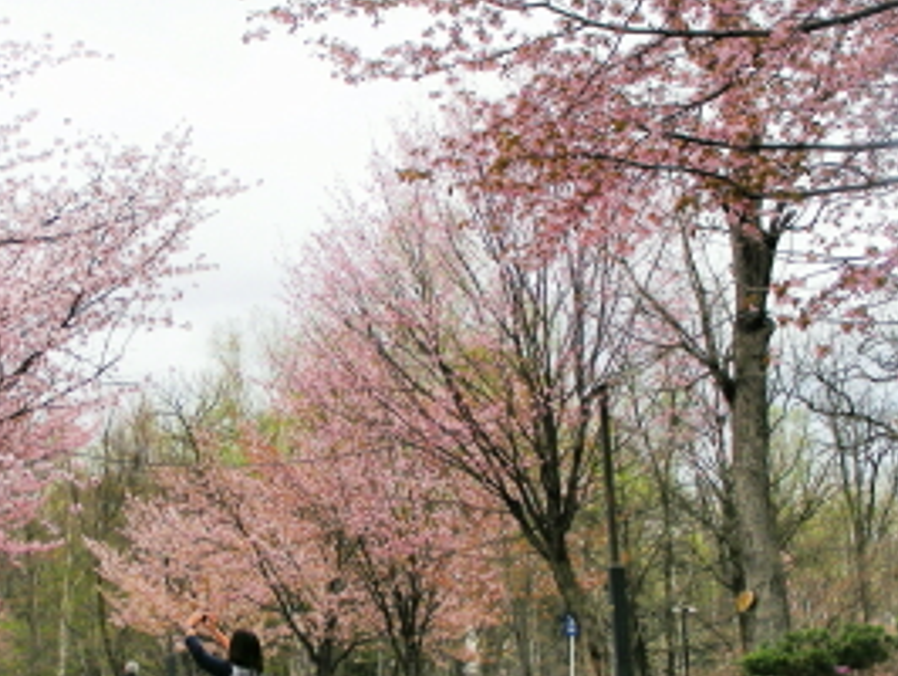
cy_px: 407
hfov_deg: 19.9
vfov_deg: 15.1
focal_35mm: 98
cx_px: 233
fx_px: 2545
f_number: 4
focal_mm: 9.7
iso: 50
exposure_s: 1/155
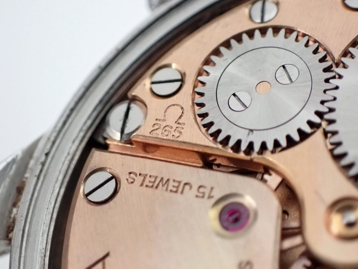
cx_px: 179
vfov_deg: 16.8
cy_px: 134
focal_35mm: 88
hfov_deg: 22.3
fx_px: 910
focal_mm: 15.66
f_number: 4.5
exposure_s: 1/50
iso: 1600
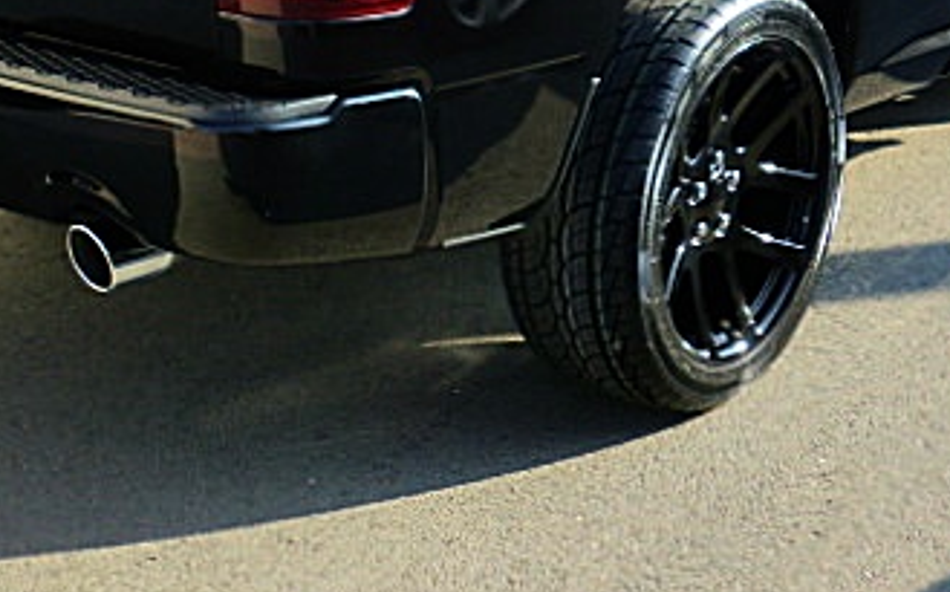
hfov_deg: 32.0
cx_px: 439
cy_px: 55
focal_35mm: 64
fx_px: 1656
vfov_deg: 19.9
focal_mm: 5.58
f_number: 2.8
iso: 64
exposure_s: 1/320
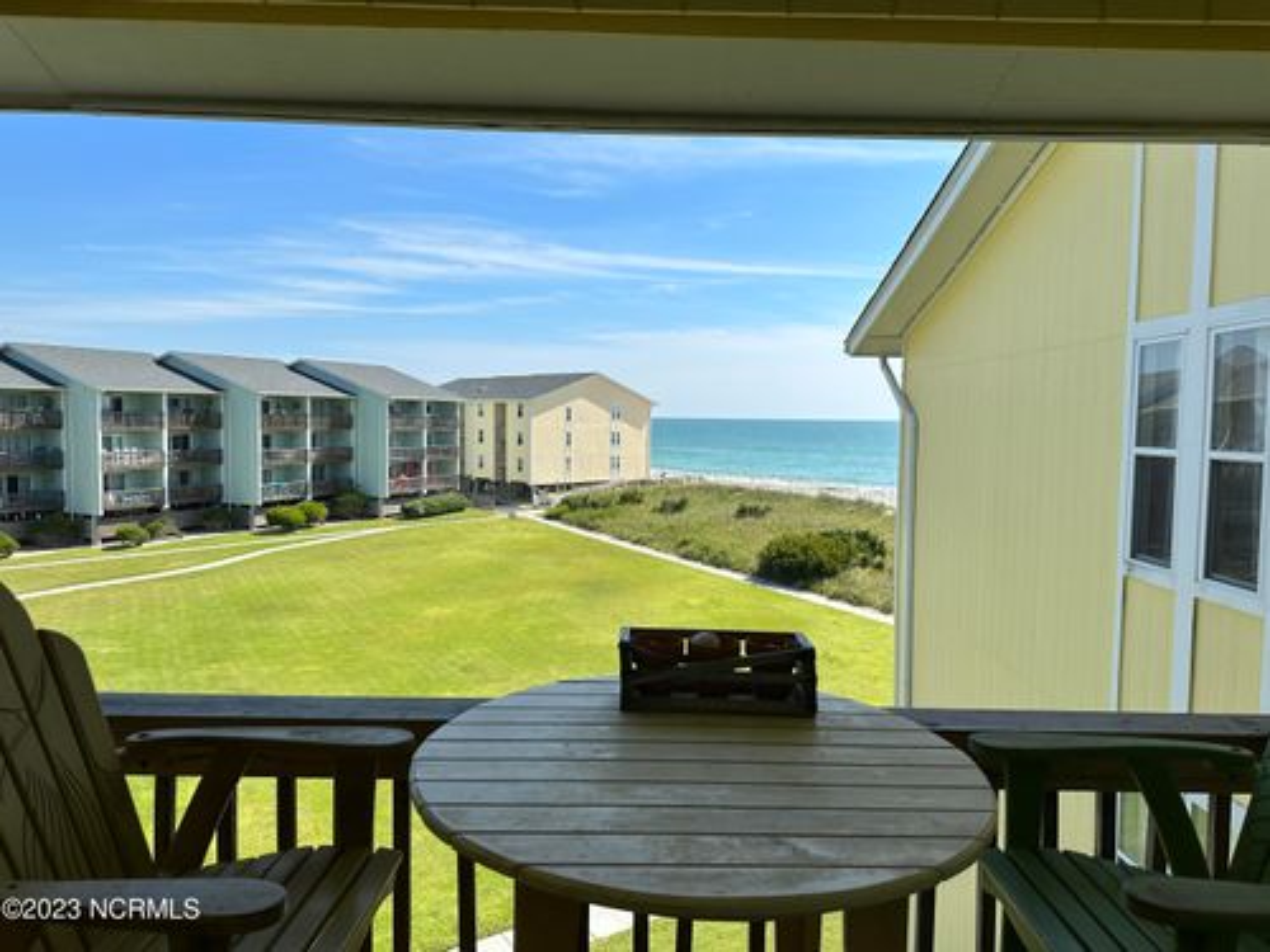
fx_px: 881
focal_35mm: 24
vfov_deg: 56.8
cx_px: 635
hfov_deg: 71.6
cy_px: 476
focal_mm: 6.86
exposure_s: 1/5263
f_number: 1.78
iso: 80
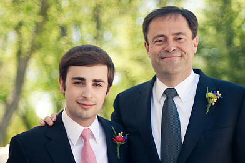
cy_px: 104
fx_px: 503
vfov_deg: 18.4
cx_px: 137
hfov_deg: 27.3
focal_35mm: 74
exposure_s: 1/2000
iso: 200
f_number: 1.4
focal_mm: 50
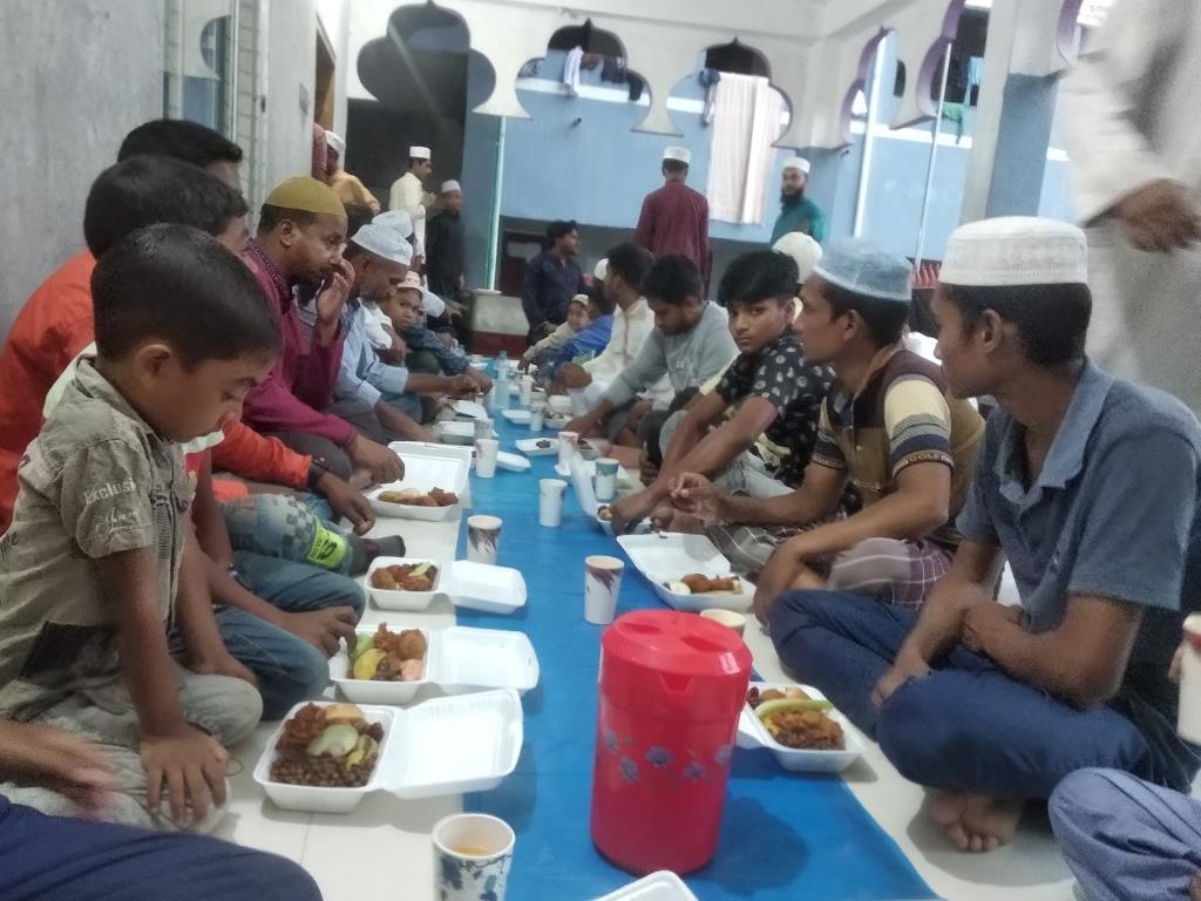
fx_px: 902
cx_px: 600
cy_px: 450
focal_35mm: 26
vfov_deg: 53.1
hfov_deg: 67.3
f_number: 2.2
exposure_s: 1/20
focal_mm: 3.81
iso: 2000
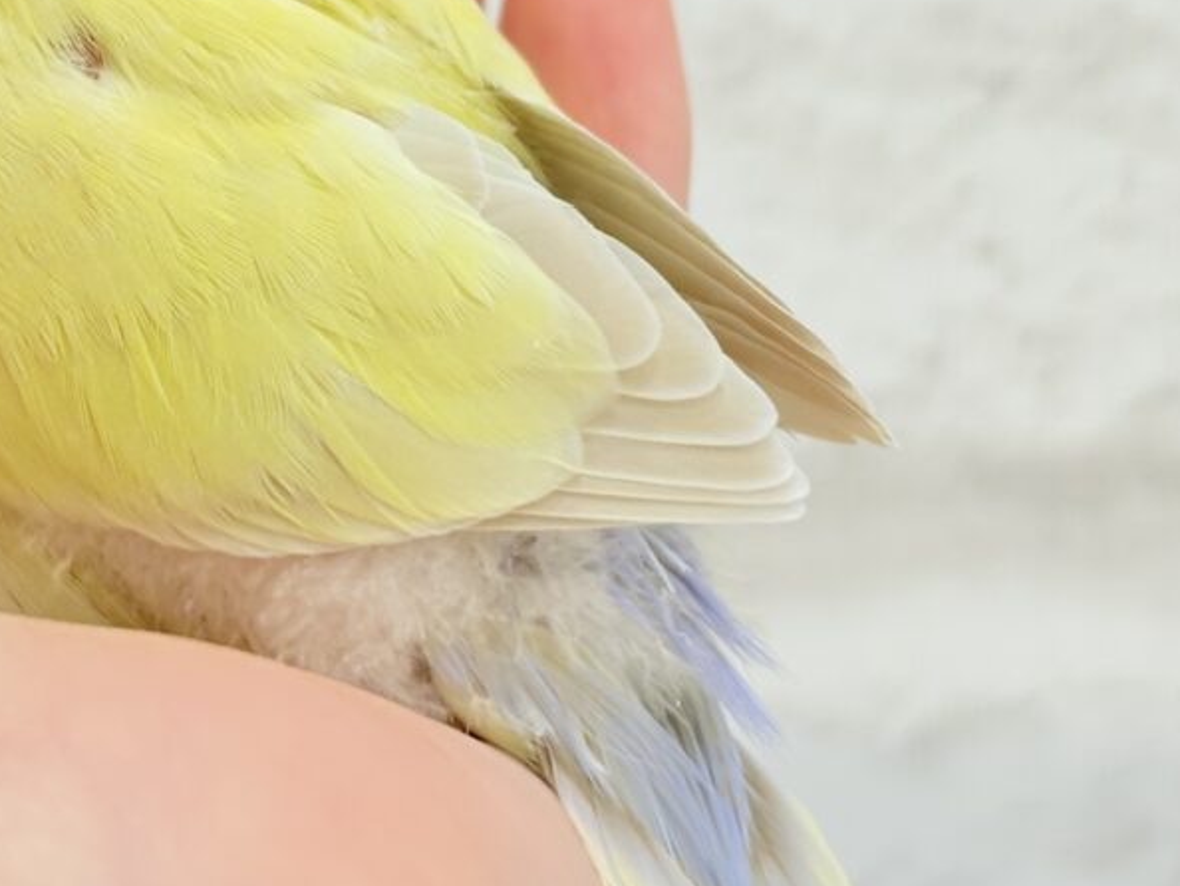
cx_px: 320
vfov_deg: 13.9
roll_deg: +1.0
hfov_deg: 18.6
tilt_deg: -4.9
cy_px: 6
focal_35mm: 105
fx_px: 3581
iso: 64
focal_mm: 5.96
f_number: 1.6
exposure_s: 1/100
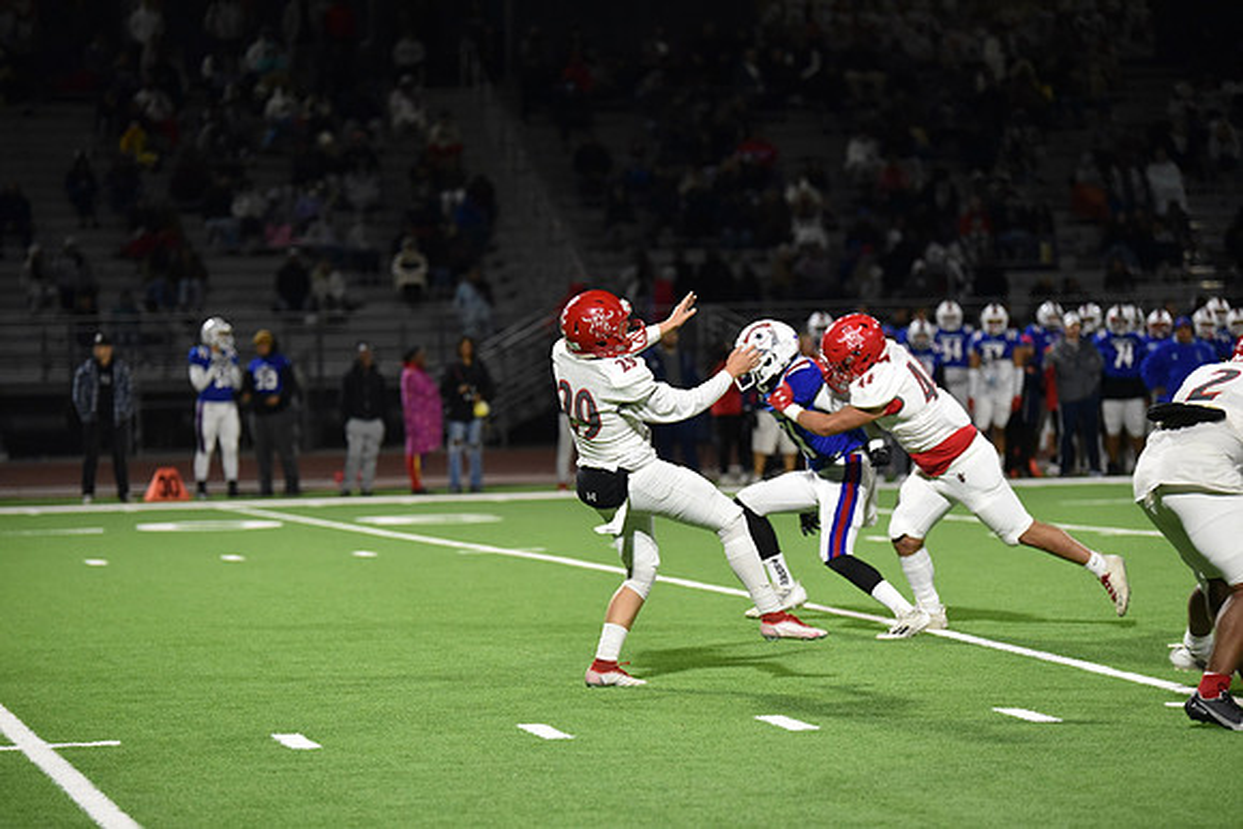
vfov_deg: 8.9
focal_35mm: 155
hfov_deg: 13.2
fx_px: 5353
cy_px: 414
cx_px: 622
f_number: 2.8
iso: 4000
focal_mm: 155
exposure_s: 1/640
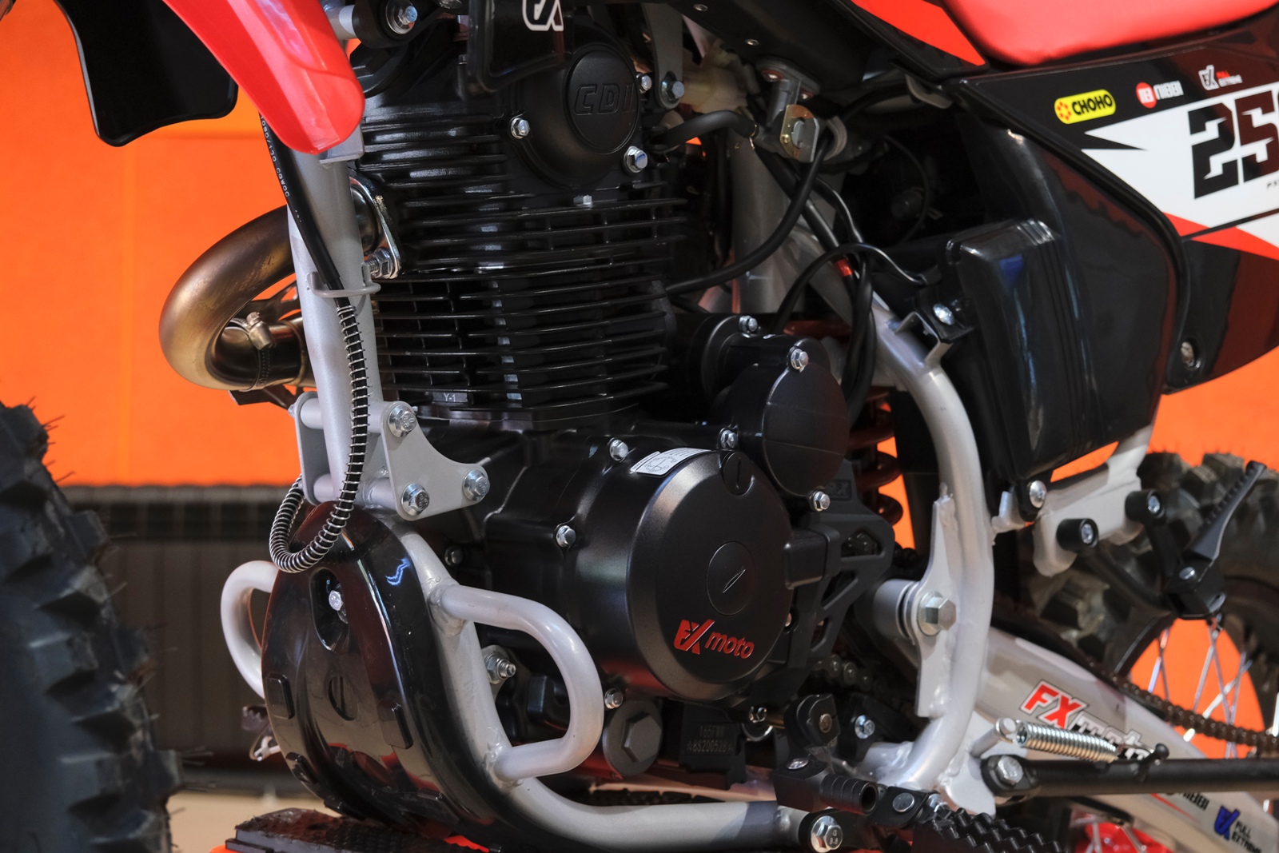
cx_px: 640
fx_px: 1919
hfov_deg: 36.9
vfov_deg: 25.1
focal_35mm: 54
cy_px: 426
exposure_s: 1/100
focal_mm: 35.8
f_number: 4
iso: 2000
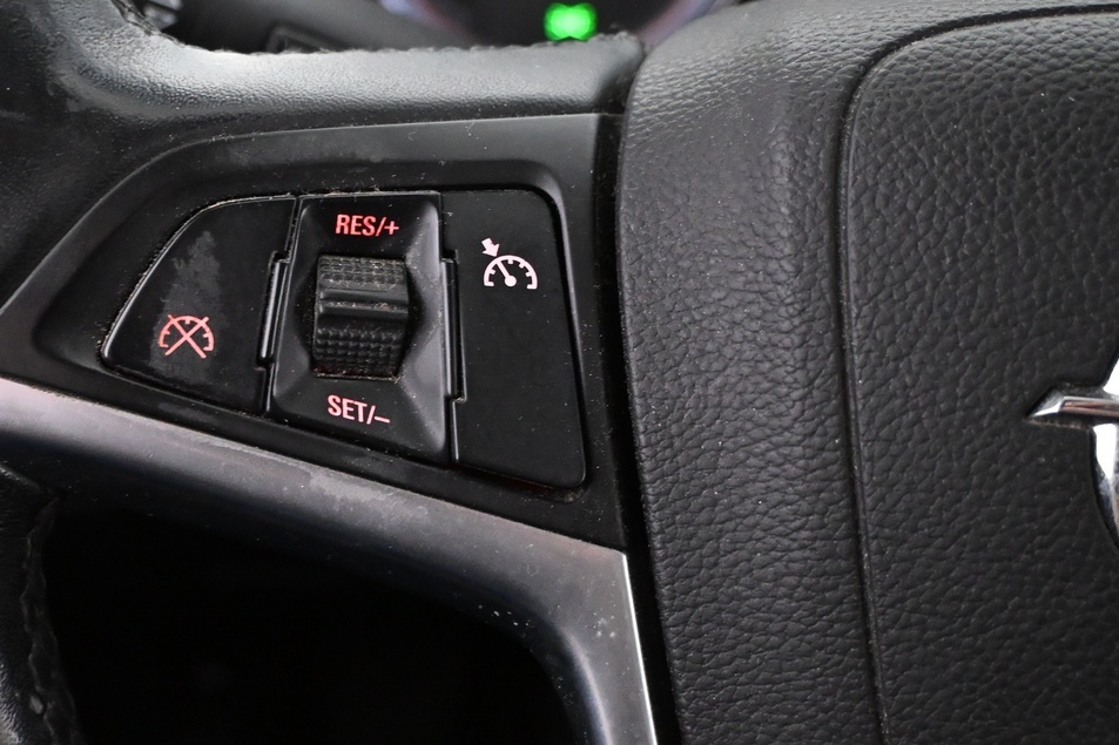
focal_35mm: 52
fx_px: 1624
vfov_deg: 25.8
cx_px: 350
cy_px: 377
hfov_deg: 37.5
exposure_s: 1/30
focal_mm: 20.5
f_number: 3.8
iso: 5000
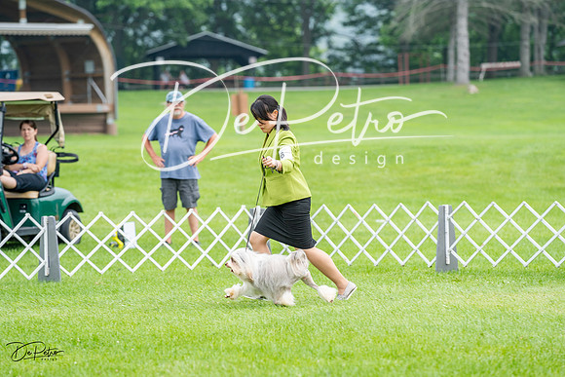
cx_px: 282
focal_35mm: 168
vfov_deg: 8.2
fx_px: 2637
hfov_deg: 12.2
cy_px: 188
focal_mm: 168
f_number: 4.5
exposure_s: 1/400
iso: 400
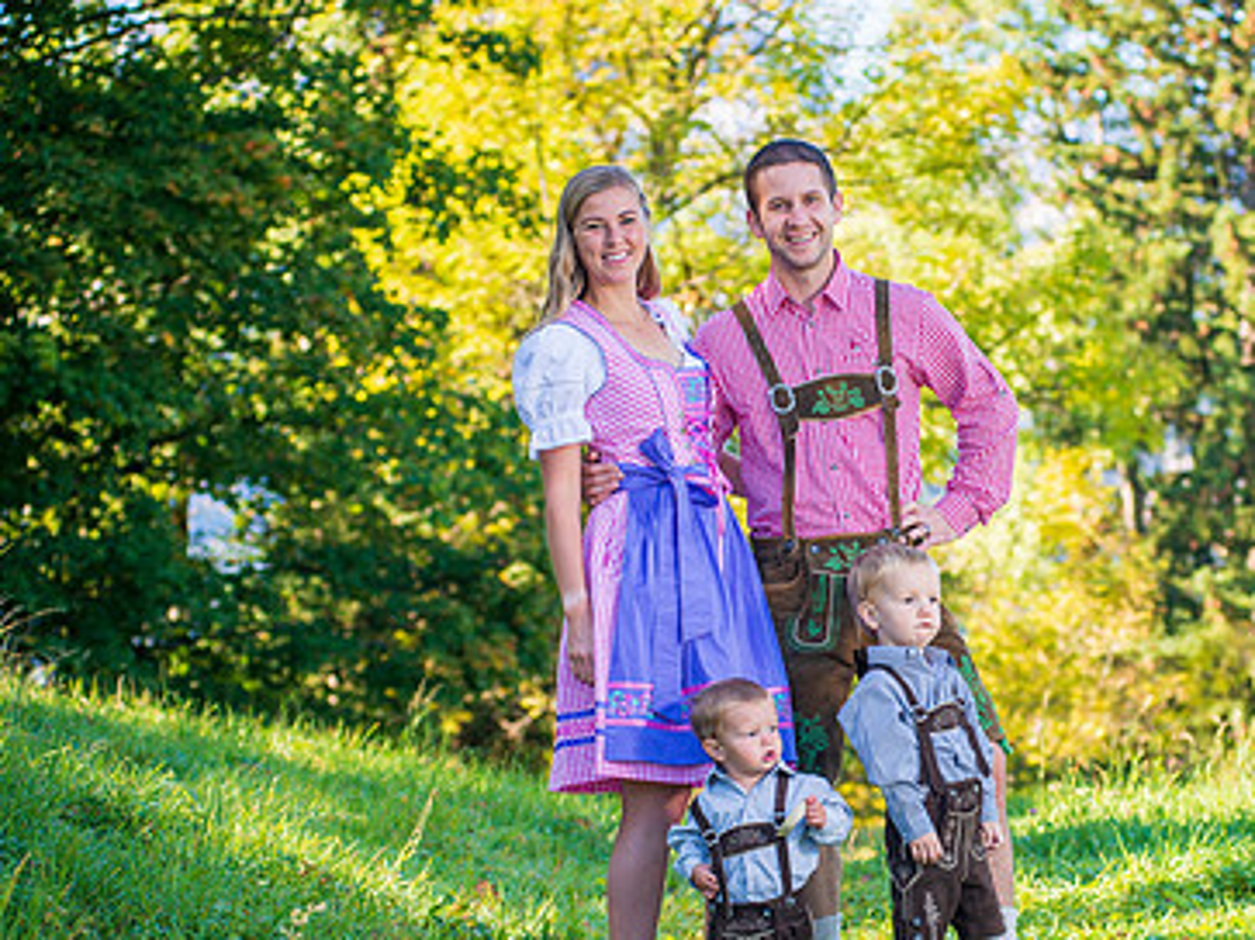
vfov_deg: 12.0
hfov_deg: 16.0
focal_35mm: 123
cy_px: 506
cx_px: 920
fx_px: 4458
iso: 100
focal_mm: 80
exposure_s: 1/250
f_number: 4
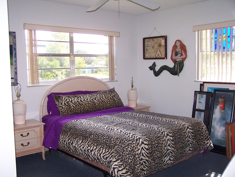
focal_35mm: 38
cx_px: 118
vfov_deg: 37.7
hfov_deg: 49.0
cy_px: 88
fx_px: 258
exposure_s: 1/60
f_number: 2.8
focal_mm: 6.3
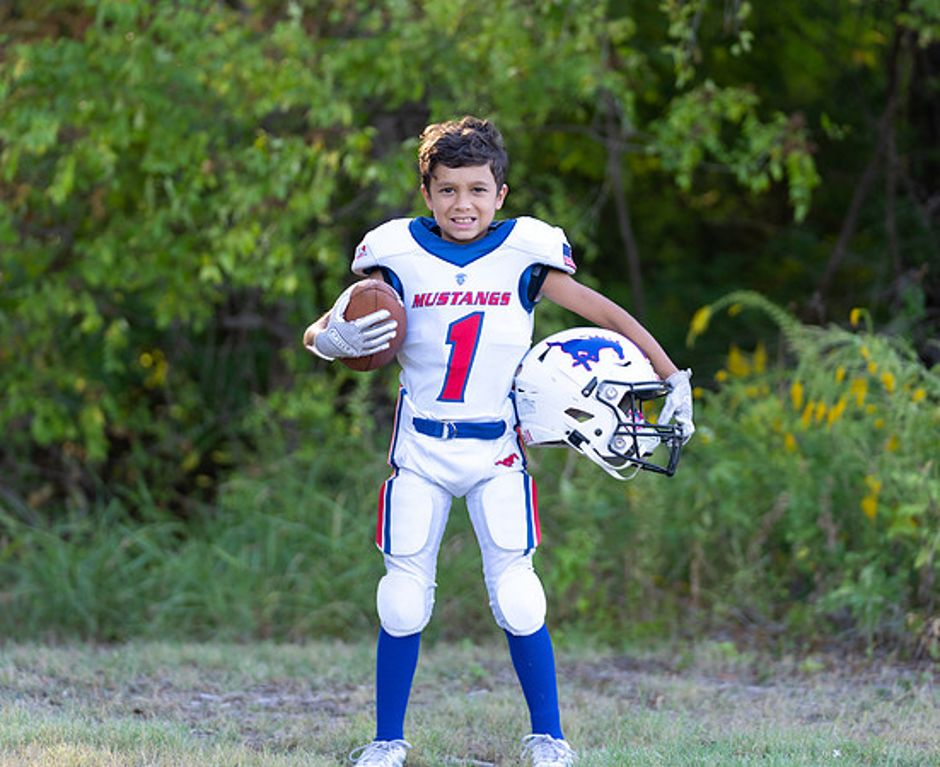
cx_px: 432
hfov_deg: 14.2
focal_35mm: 135
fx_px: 3774
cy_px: 356
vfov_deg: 11.6
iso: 250
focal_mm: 110
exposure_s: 1/320
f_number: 2.8
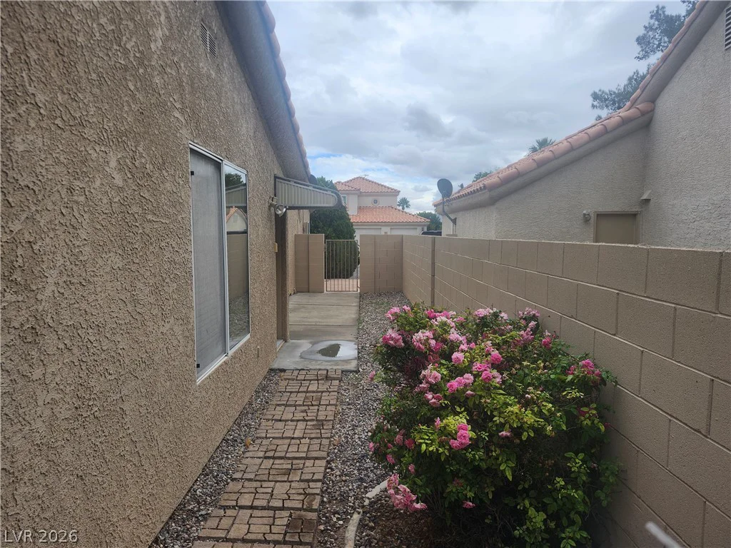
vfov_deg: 58.9
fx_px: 486
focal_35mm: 23
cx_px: 366
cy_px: 274
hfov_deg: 73.9
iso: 25
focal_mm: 5.54
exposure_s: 1/880
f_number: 1.8
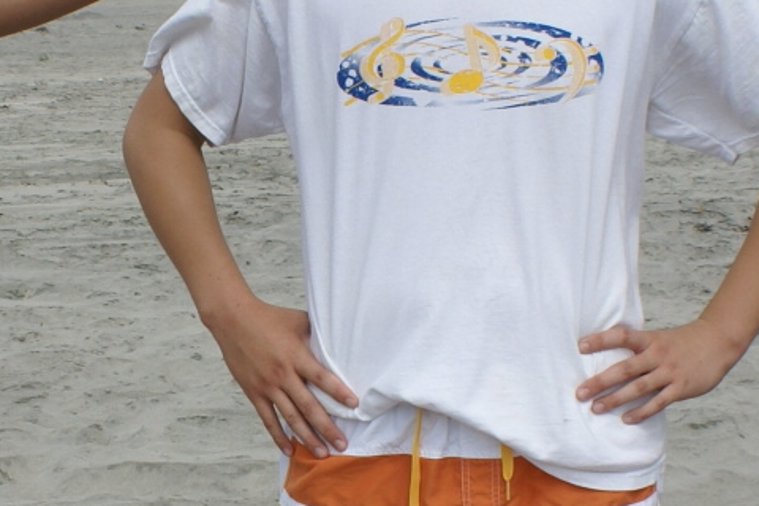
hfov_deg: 18.8
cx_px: 183
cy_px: 361
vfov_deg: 12.7
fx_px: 2277
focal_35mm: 108
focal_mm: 18
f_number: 10
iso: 100
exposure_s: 1/320
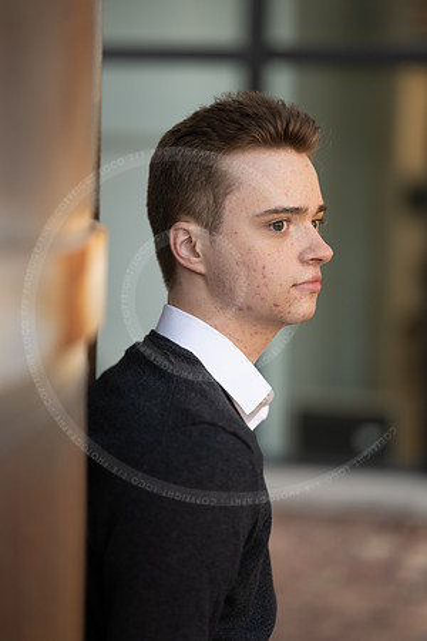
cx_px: 214
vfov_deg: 23.9
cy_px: 320
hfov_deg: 16.1
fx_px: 1512
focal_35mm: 85
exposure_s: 1/200
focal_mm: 85
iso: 200
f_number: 1.8
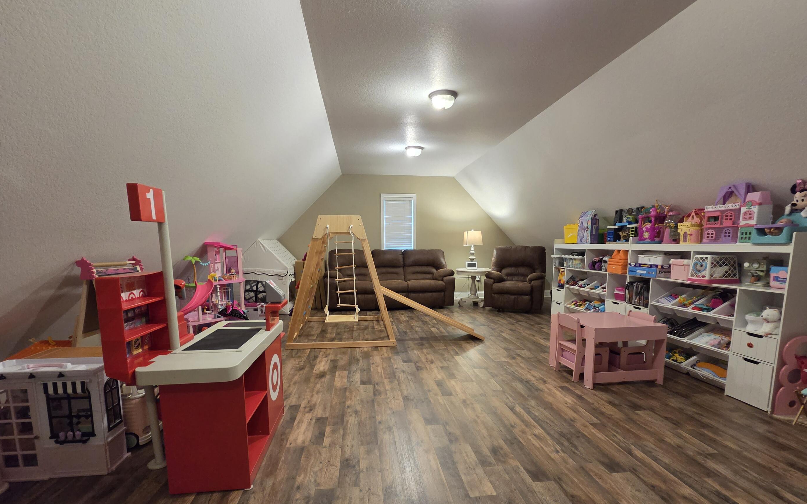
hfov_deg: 101.5
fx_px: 330
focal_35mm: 15
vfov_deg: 74.0
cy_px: 301
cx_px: 404
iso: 500
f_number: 2.2
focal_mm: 2.2
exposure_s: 1/60
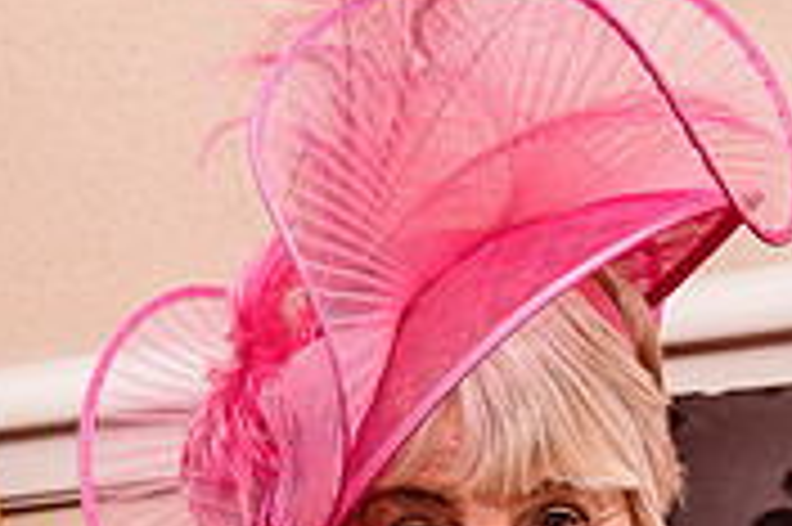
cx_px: 270
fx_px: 4352
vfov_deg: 6.8
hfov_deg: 10.4
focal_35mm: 198
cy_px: 771
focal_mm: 60
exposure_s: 1/100
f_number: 5.6
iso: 250
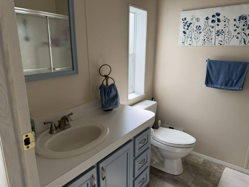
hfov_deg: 71.6
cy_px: 94
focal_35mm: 24
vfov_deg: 56.8
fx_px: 173
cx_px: 124
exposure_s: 1/677
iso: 100
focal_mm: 6.76
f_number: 1.78
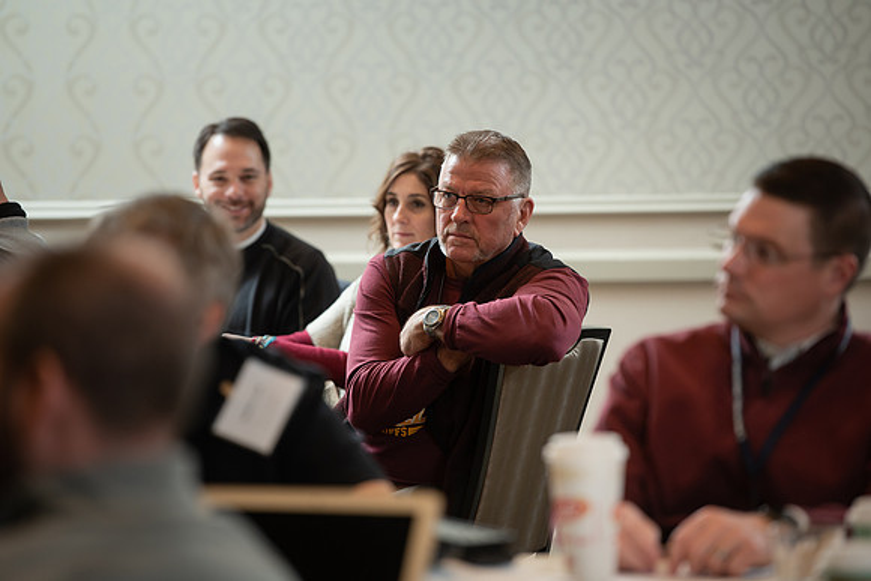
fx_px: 4477
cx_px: 436
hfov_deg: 11.1
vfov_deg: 7.4
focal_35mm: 185
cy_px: 290
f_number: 3.5
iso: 800
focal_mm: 185
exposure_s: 1/160
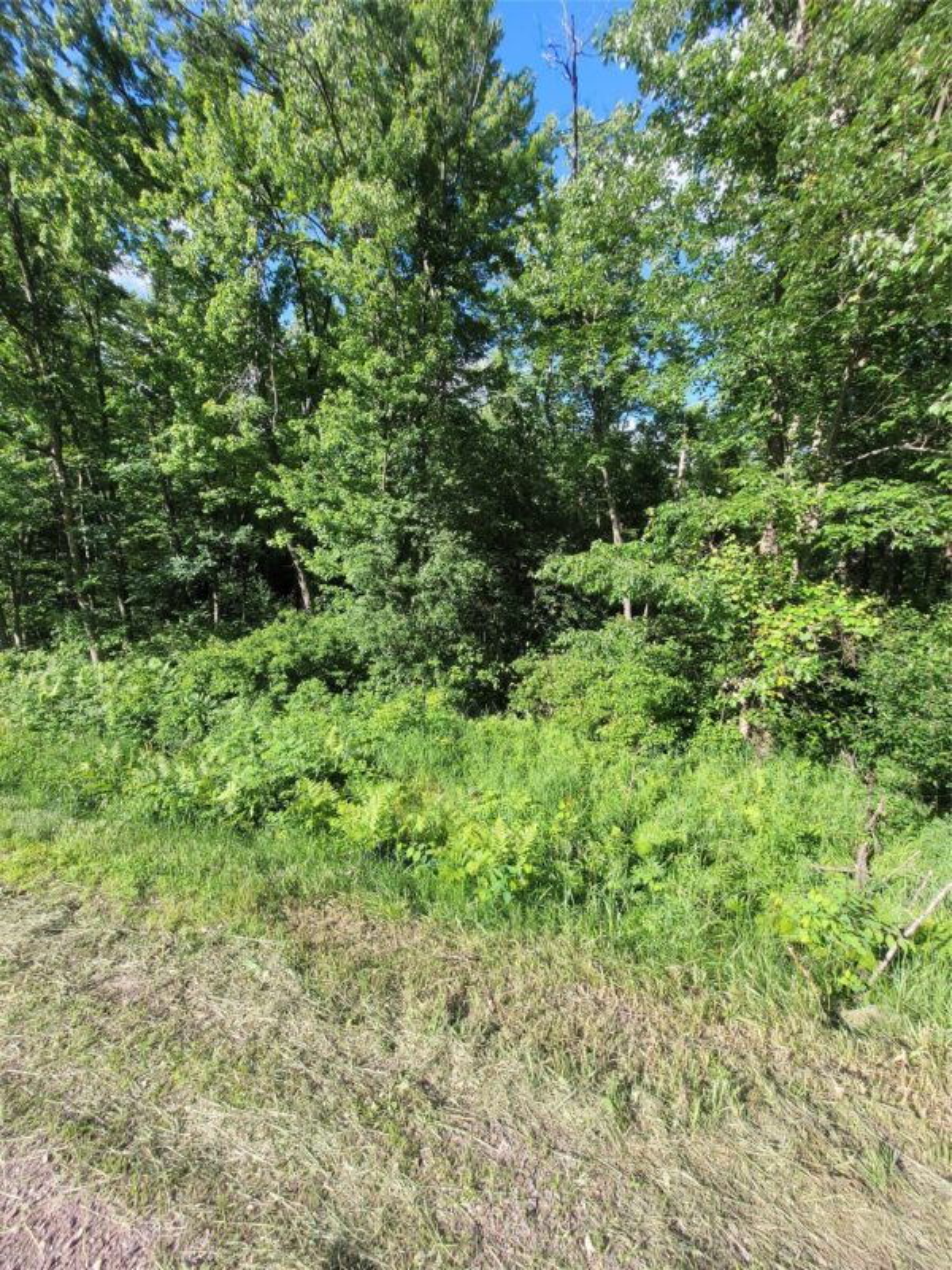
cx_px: 476
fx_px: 477
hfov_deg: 89.9
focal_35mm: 13
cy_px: 635
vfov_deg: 106.2
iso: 40
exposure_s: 1/528
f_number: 2.2
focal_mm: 1.74
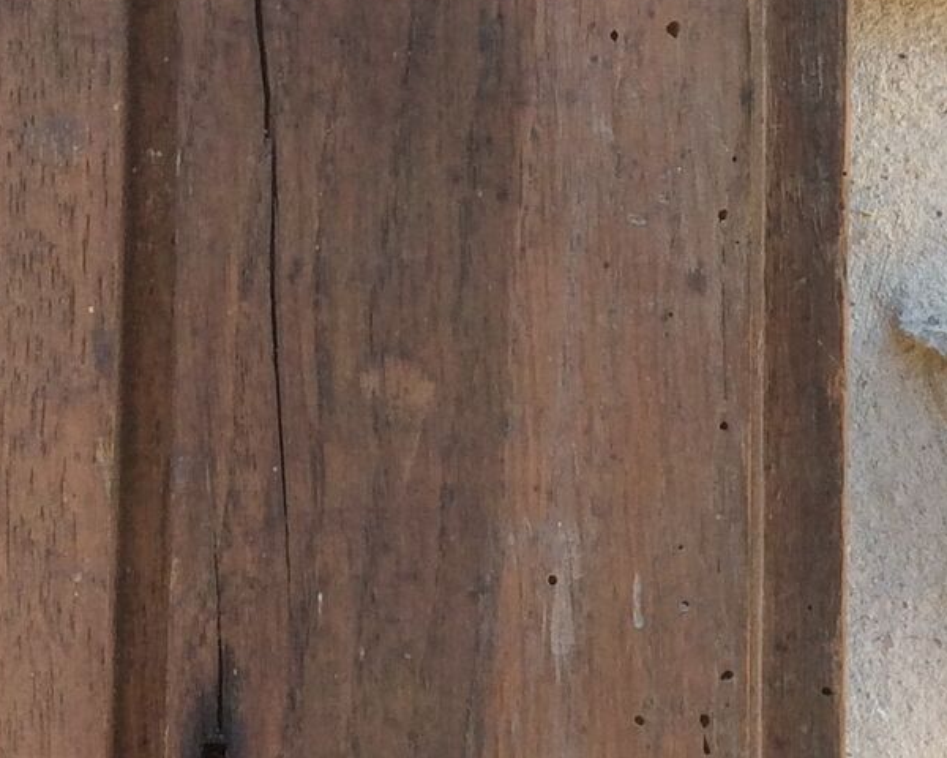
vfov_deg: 14.5
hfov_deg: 18.4
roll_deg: -0.6
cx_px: 655
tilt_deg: -9.6
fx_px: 2915
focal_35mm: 104
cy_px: -36
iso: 32
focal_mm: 3.3
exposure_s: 1/105
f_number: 2.4
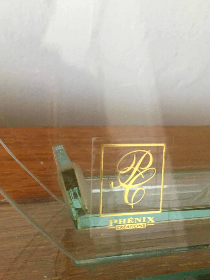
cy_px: 133
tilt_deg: -37.4
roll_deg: -7.4
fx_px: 259
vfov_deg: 56.8
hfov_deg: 44.1
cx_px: 103
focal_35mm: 32
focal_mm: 4.15
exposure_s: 1/33
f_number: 2.2
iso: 250
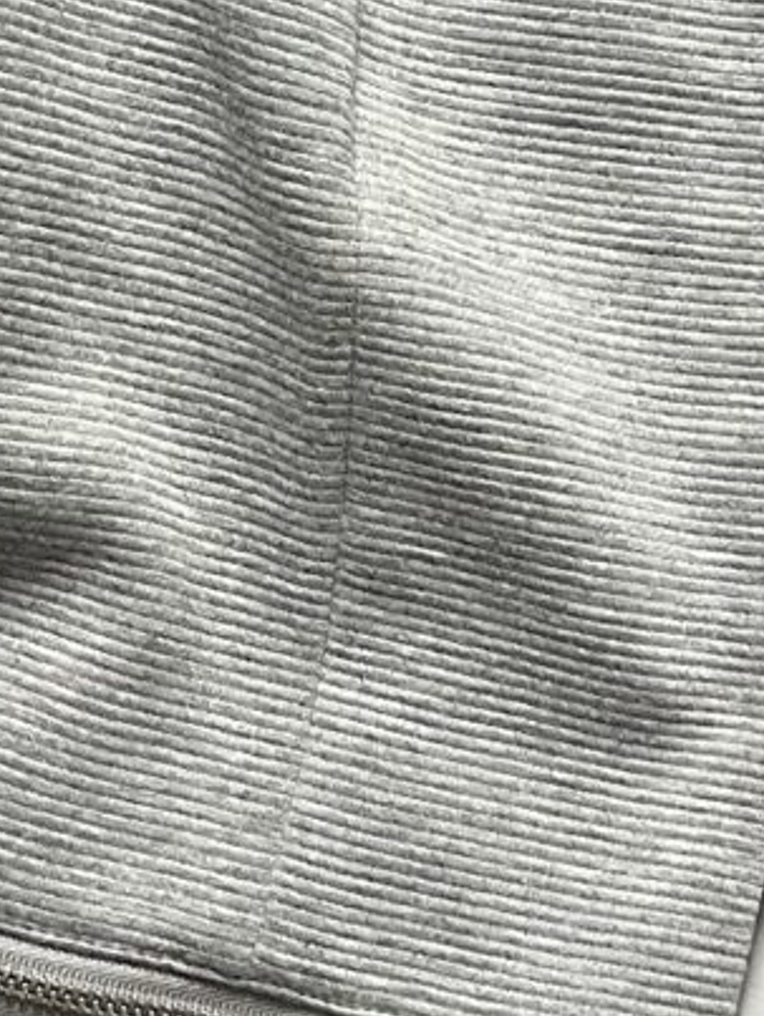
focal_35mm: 132
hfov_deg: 10.9
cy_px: 361
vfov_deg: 14.9
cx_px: 1054
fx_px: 3878
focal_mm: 5.1
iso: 125
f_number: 1.6
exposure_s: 1/92
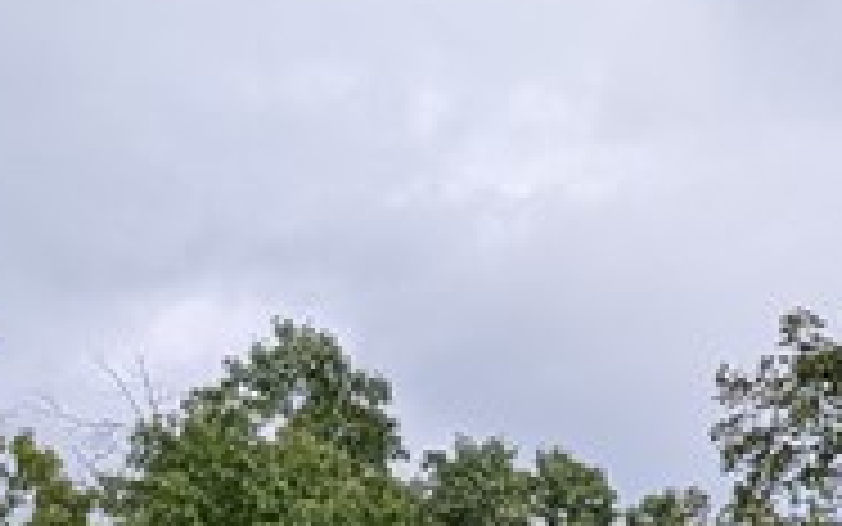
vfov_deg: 8.3
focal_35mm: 139
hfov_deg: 13.7
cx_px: 1439
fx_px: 3191
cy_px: 1443
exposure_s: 1/130
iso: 22
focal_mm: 6.9
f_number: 1.68
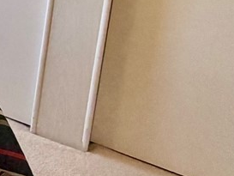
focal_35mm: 82
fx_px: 555
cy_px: -84
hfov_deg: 14.0
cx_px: -358
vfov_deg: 16.5
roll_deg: +0.6
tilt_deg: -10.4
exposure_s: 1/120
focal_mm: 2.22
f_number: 2.2
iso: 160
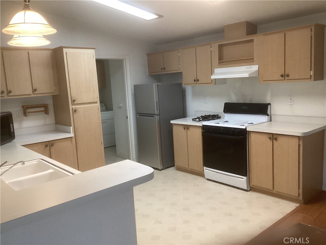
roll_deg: +2.3
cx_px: 163
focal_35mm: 31
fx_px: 292
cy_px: 122
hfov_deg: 58.4
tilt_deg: -7.9
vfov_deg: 45.4
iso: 250
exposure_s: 1/60
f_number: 2.4
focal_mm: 3.3
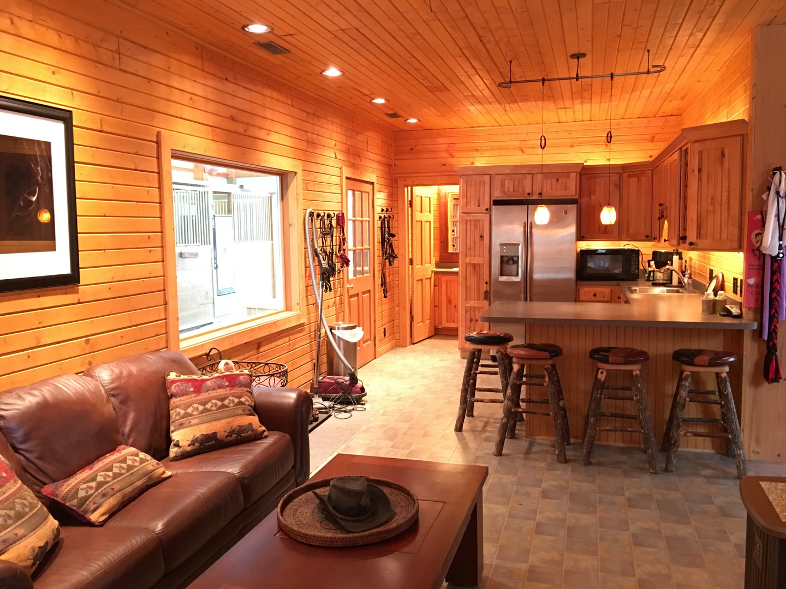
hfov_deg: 61.7
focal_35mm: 29
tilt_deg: -5.4
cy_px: 294
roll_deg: +0.1
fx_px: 658
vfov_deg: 48.2
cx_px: 393
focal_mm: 4.15
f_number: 2.2
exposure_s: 1/4
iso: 64
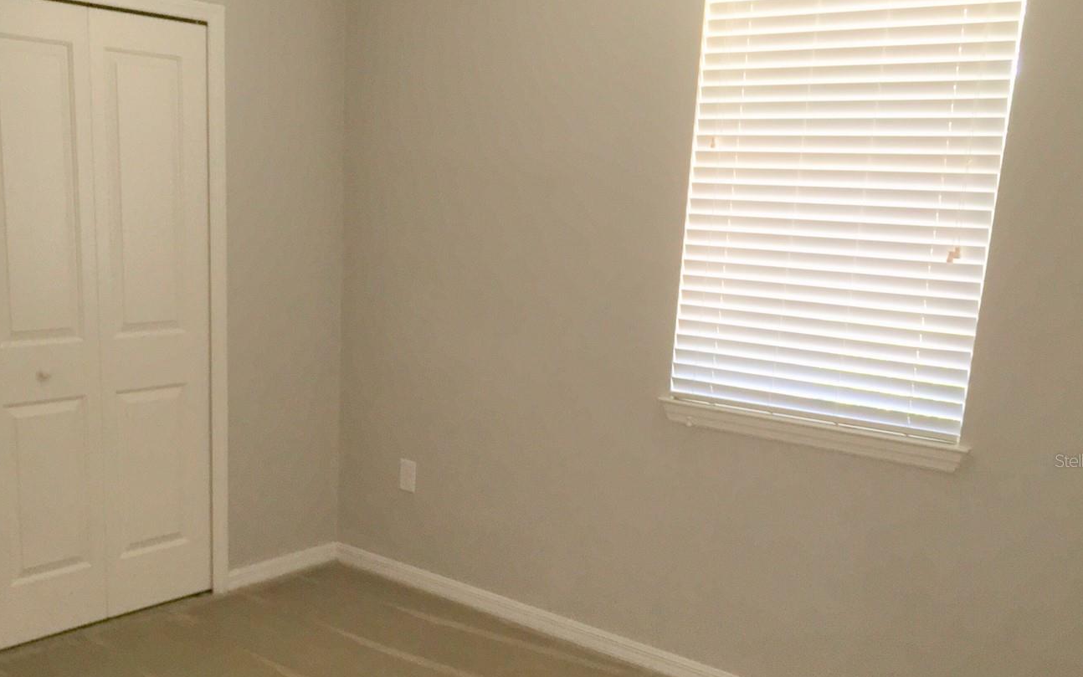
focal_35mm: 38
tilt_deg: -12.9
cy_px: 460
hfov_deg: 51.4
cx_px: 465
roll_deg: -3.4
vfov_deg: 33.3
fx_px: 1122
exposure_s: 1/30
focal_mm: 4.15
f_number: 2.2
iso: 64
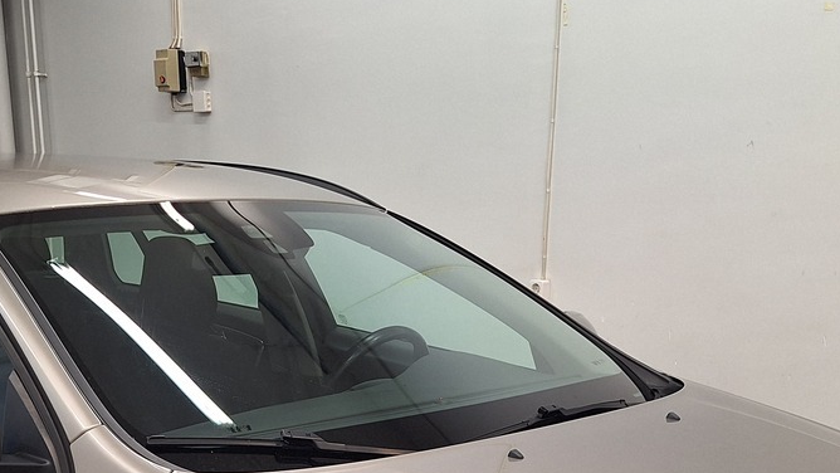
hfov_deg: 38.5
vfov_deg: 20.0
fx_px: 1203
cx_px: 382
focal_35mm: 54
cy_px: 653
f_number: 1.8
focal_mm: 5.54
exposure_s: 1/50
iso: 80
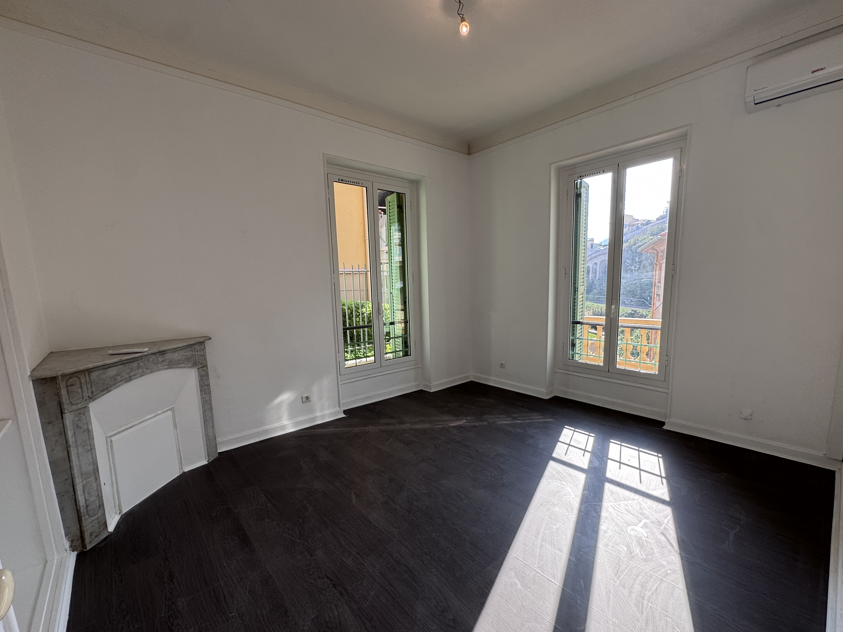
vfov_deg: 81.7
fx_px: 365
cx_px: 435
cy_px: 334
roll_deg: +1.5
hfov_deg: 98.1
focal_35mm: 15
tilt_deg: -7.1
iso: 40
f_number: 2.2
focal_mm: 2.22
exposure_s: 1/201
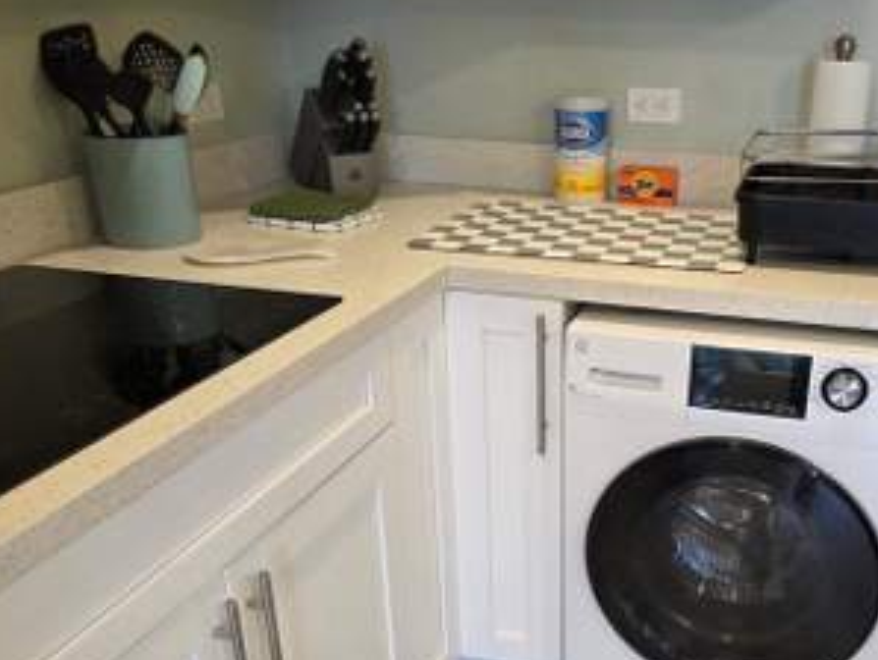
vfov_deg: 38.5
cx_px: 625
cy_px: 407
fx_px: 939
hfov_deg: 48.7
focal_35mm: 37
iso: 200
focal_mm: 5.4
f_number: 1.8
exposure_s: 1/120
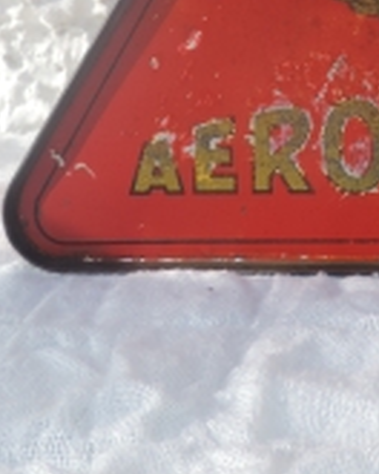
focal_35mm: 85
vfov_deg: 20.9
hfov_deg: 17.3
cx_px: 442
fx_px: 1192
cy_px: -103
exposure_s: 1/400
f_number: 3
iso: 80
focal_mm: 4.3
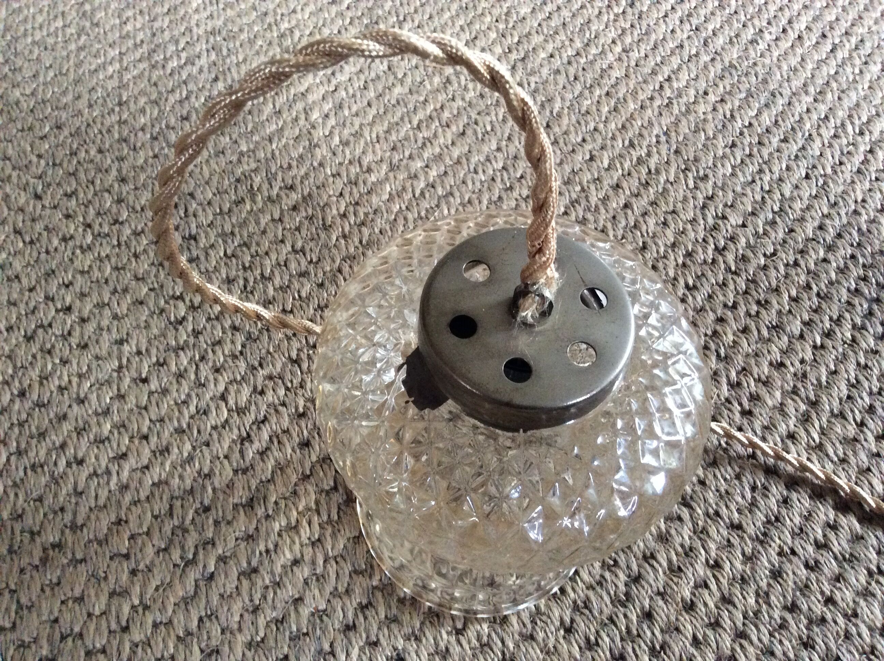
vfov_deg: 44.1
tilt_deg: -57.3
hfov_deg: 56.9
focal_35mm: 32
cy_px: 330
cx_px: 442
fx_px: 816
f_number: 2.4
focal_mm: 3.3
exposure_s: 1/25
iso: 320
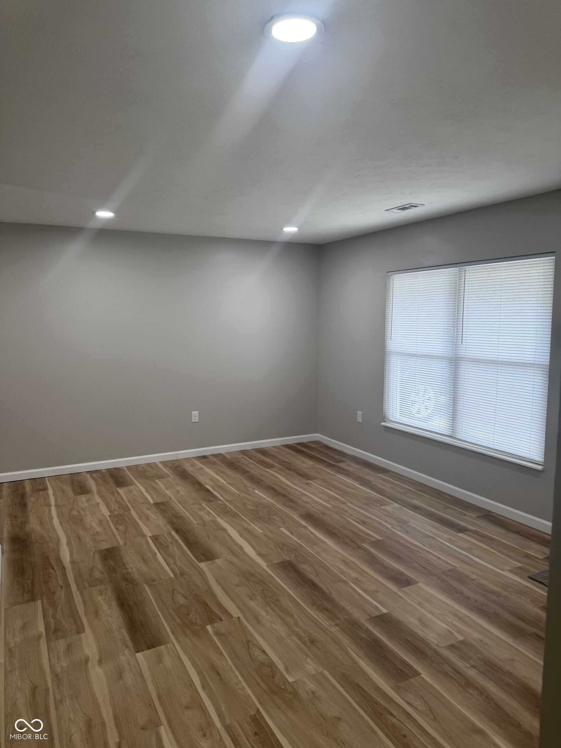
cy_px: 374
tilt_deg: -5.6
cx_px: 280
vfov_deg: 71.6
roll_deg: -0.1
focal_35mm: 24
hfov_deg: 56.8
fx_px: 519
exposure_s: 1/120
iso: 80
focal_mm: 6.76
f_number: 1.78
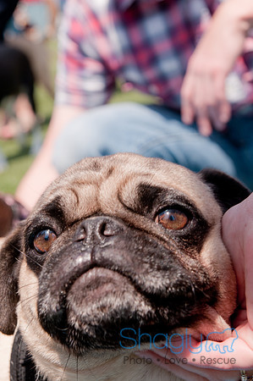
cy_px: 190
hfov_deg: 18.1
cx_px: 126
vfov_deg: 27.0
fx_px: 792
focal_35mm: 75
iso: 200
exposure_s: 1/400
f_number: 5.6
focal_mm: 50
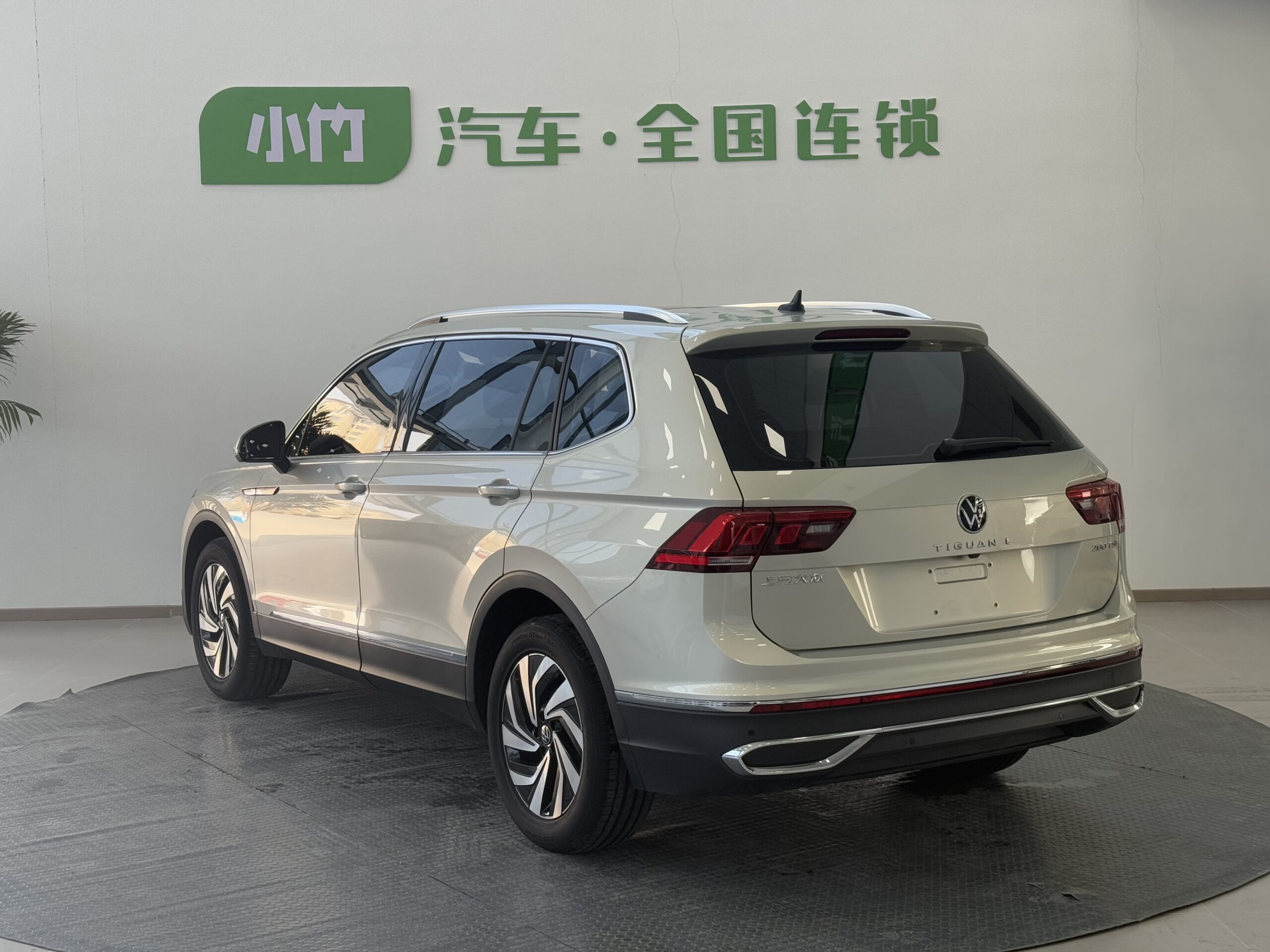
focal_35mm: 48
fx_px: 1761
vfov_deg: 30.3
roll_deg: +0.3
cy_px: 476
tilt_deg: -4.1
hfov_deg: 39.7
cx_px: 635
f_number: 1.78
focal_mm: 6.76
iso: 64
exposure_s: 1/215
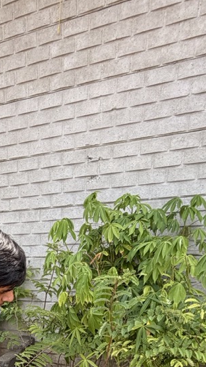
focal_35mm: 36
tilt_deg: -20.1
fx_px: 349
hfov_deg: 30.5
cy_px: 360
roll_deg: +3.3
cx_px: 1
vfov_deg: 47.0
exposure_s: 1/502
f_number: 2.2
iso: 50
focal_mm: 2.22
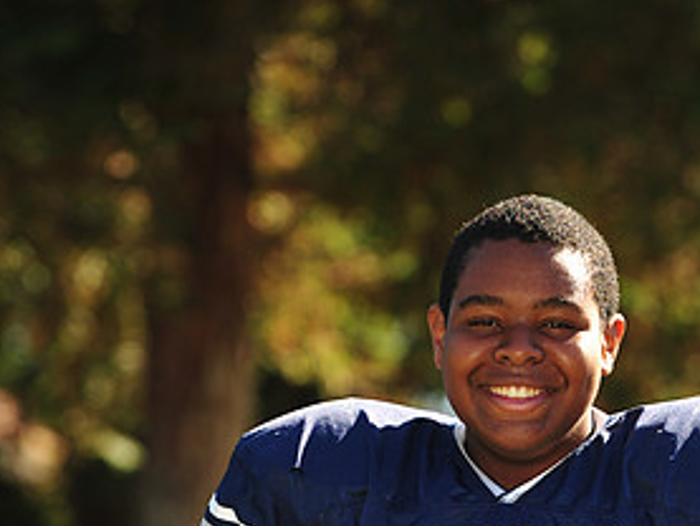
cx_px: 430
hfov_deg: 6.1
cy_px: 700
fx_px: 6514
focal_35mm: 322
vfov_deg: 4.6
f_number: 4.5
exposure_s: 1/400
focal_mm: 160
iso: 200
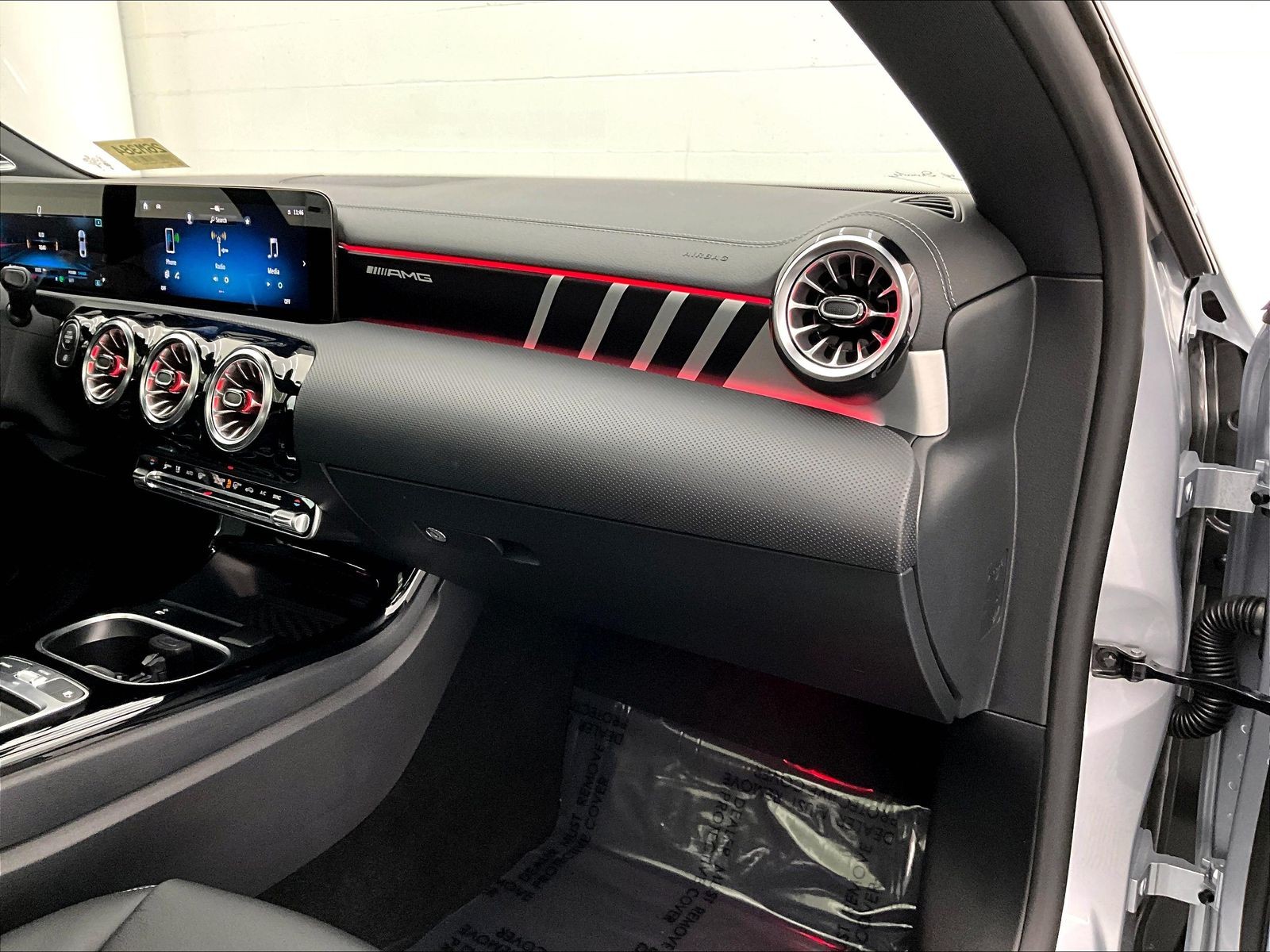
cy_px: 476
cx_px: 635
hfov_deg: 61.7
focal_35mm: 29
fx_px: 1064
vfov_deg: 48.2
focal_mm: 3
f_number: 1.8
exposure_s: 1/40
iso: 250
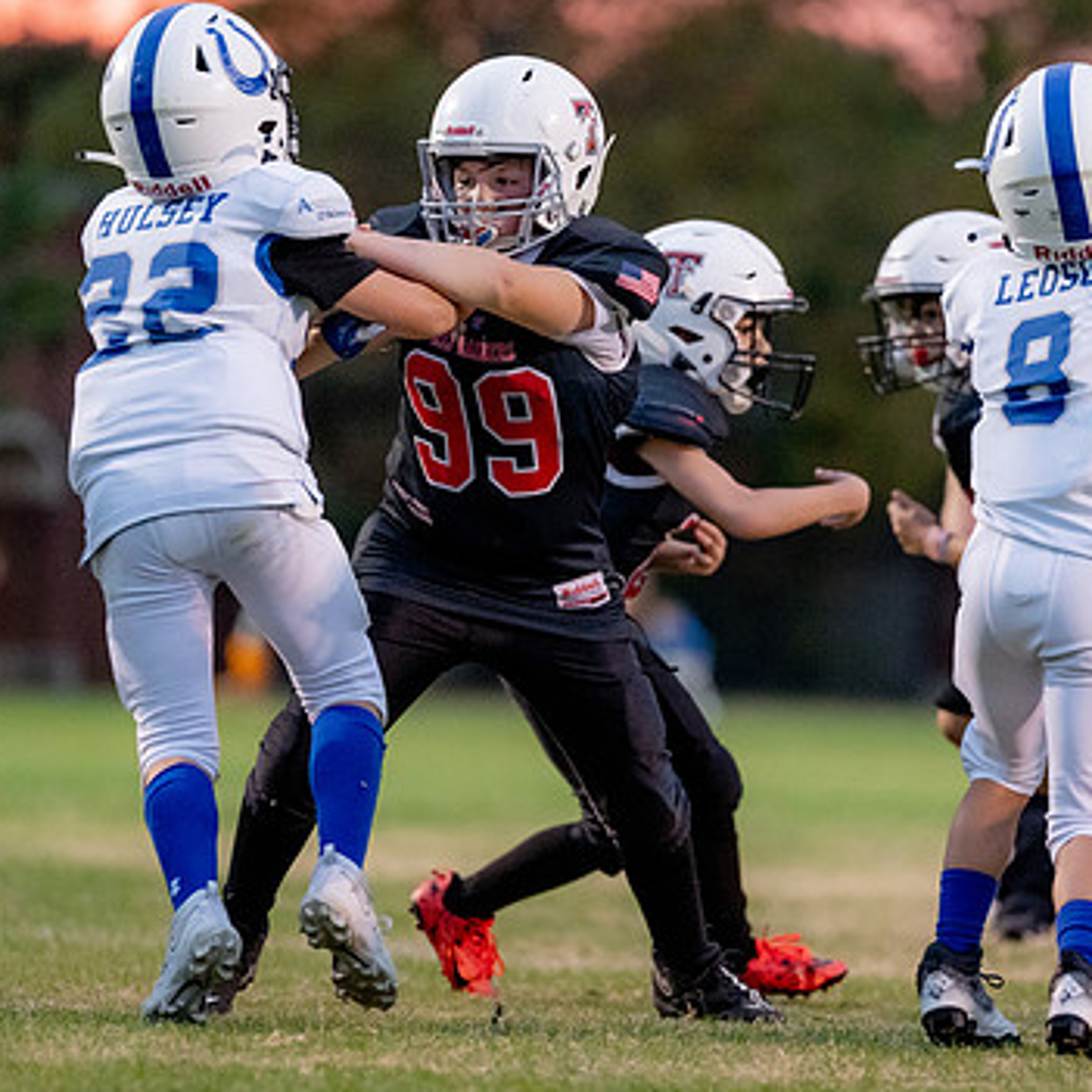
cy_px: 648
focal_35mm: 369
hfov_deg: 4.7
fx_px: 13170
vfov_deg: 4.7
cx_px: 566
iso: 5000
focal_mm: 200
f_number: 2.8
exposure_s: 1/1000
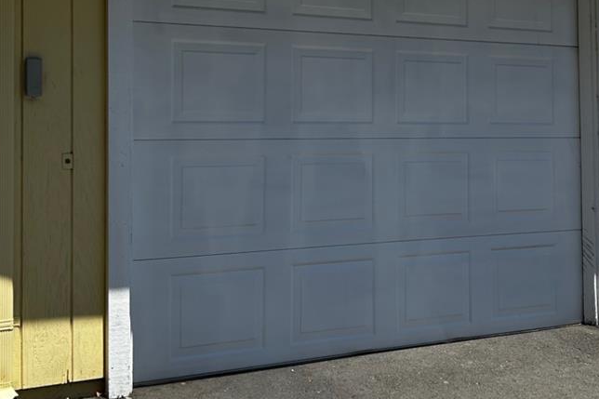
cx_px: 389
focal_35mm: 63
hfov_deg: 31.7
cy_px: 85
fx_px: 1048
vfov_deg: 21.3
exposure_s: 1/3257
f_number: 1.5
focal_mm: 5.7
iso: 50
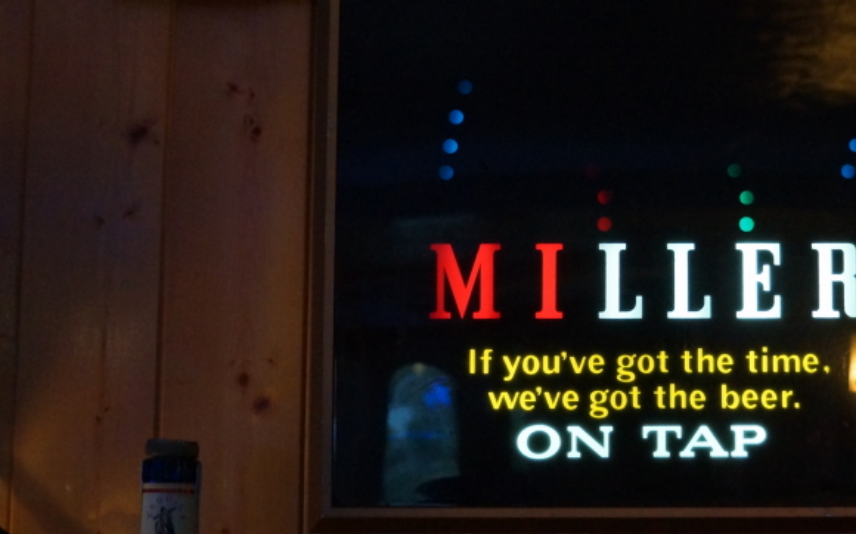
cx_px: 670
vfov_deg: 22.3
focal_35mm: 58
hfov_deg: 34.2
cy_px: 221
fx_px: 1353
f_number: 3.5
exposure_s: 1/30
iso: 1600
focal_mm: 22
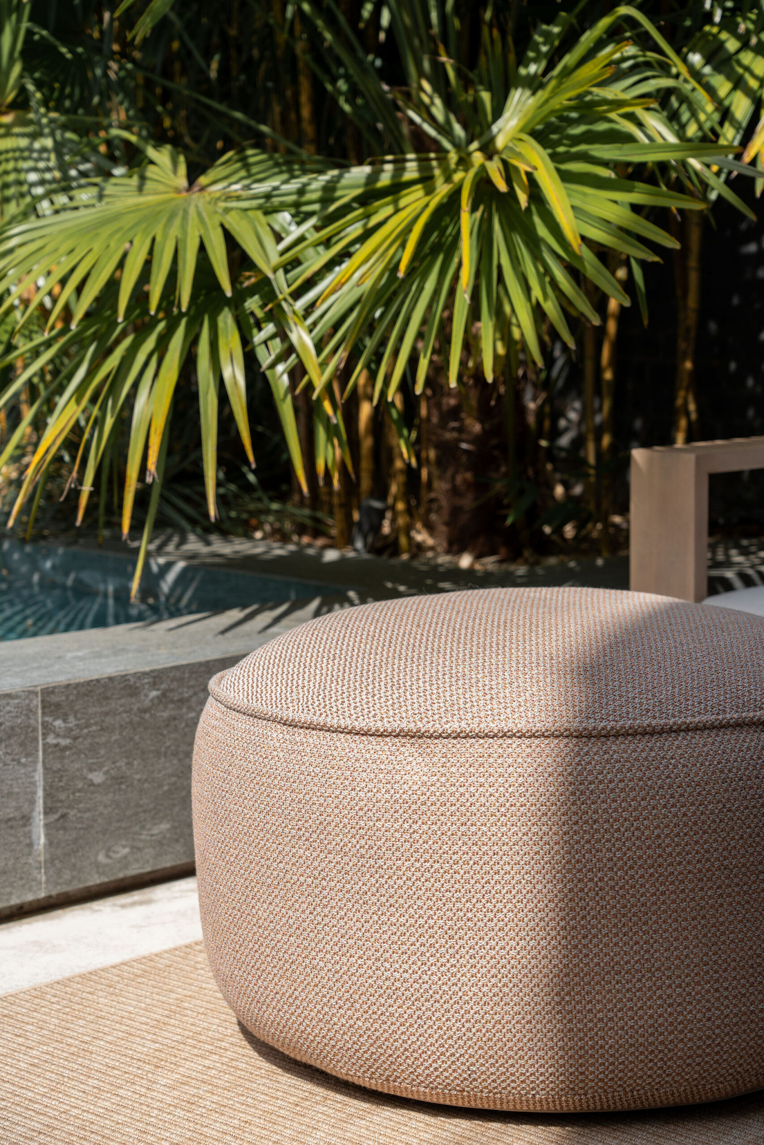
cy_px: 572
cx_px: 382
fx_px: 2260
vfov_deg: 28.5
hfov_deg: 19.2
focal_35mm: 71
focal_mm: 71
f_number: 5.6
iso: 200
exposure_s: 1/500
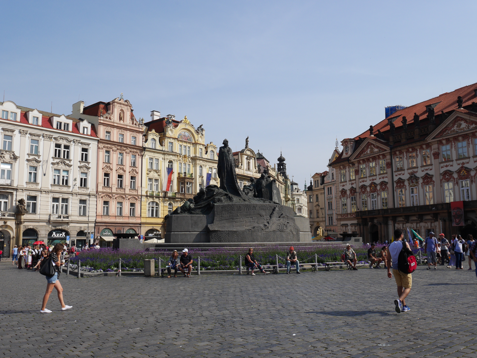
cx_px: 238
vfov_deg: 44.2
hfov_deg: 56.8
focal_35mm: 32
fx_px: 441
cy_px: 179
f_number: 9
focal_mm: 16
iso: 200
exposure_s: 1/640
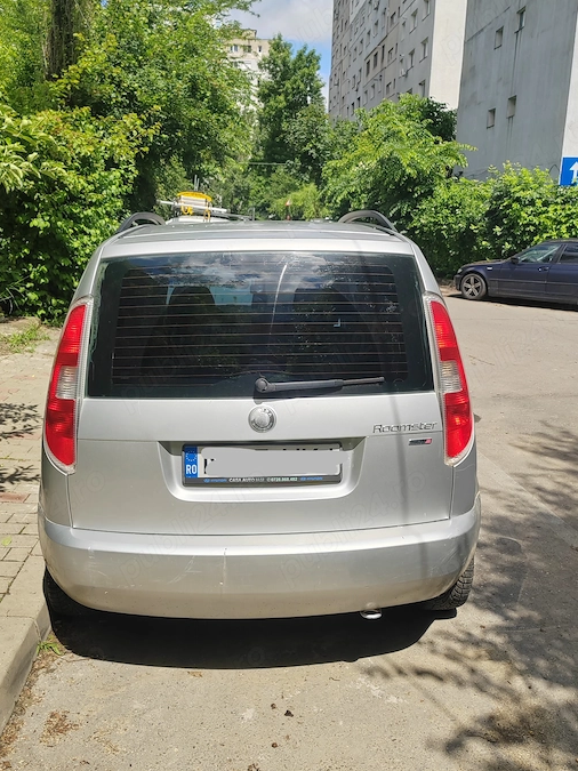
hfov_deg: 44.1
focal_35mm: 32
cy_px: 388
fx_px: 713
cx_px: 272
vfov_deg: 56.8
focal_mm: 5.52
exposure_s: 1/2600
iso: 100
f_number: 1.9
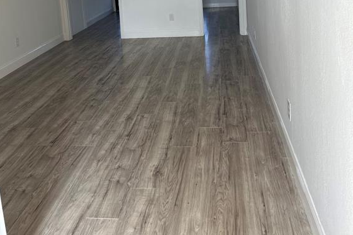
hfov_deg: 51.9
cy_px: 6
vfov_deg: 33.2
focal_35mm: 37
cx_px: 179
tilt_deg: -8.7
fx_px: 363
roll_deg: +2.5
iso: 50
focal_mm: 5.7
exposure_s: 1/121
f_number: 1.5
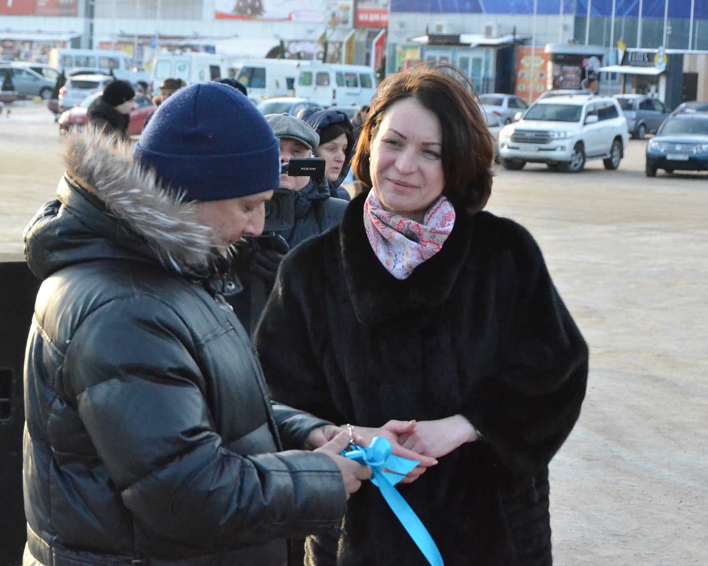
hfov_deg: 19.4
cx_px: 311
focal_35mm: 99
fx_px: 2074
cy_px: 290
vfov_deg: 15.5
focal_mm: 56
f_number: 8
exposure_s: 1/3200
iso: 6400
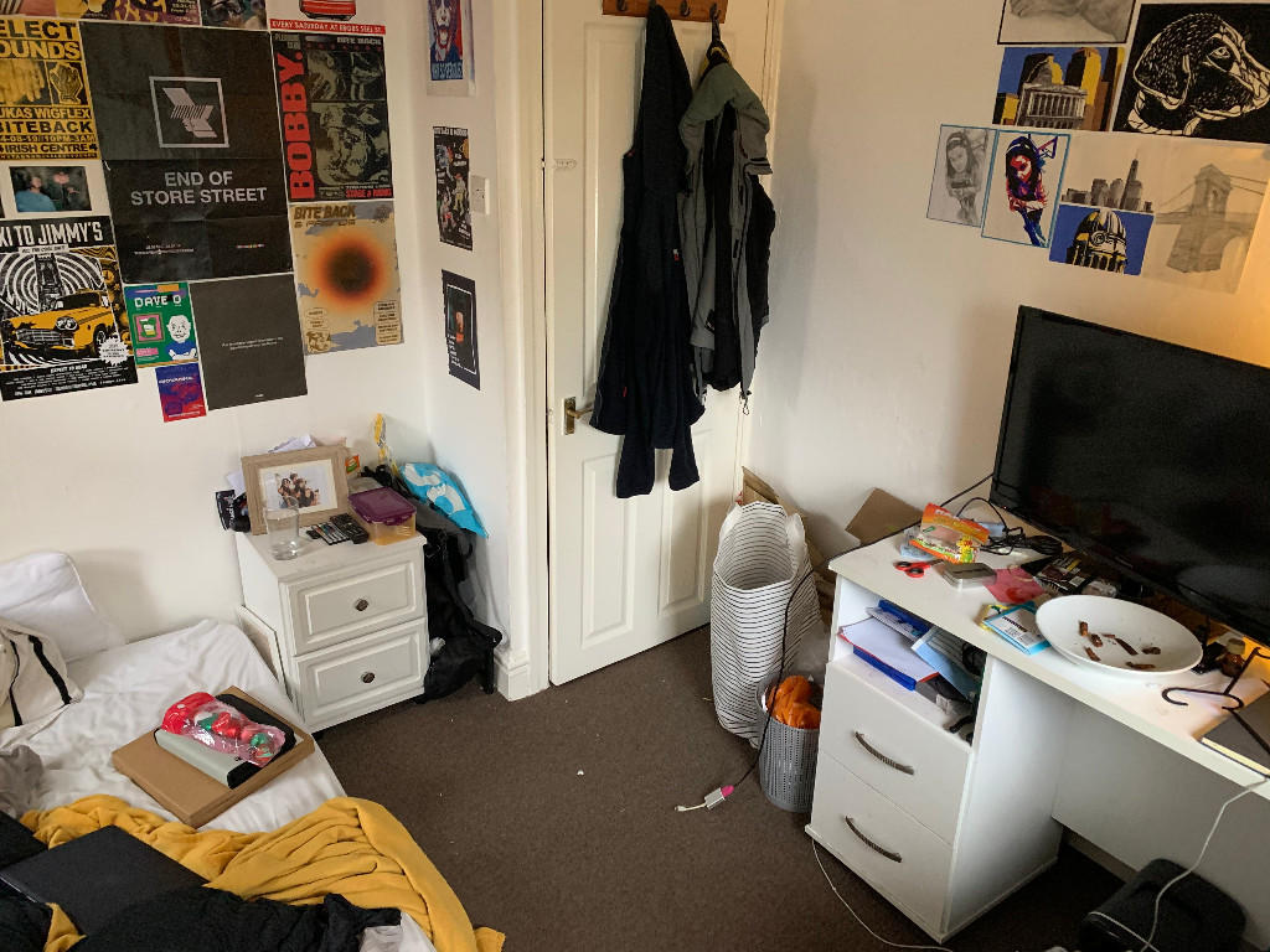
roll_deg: -1.9
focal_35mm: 26
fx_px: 954
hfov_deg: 67.3
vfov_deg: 53.1
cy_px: 476
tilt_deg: -18.6
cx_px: 635
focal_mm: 4.25
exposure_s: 1/55
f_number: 1.8
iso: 400
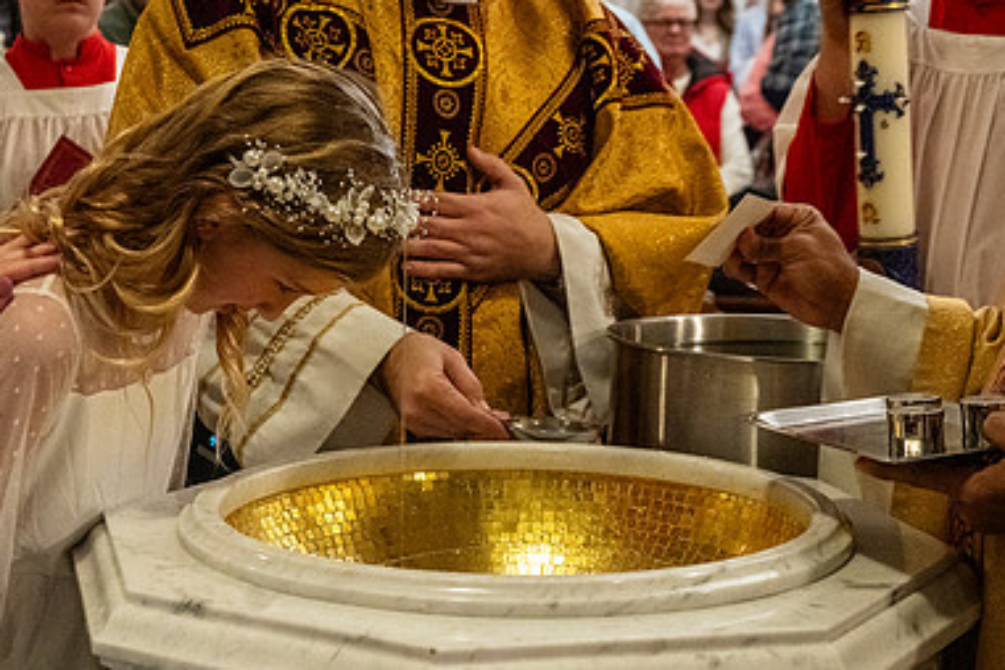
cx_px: 298
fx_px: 1954
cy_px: 371
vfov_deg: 19.5
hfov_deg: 28.6
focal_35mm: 70
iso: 5000
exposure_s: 1/60
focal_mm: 46
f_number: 5.3
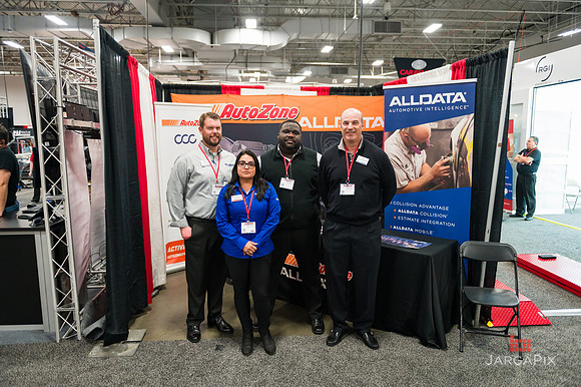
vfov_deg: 49.5
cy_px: 194
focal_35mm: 26
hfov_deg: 69.4
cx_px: 290
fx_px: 419
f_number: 3.2
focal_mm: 26
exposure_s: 1/320
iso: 3200
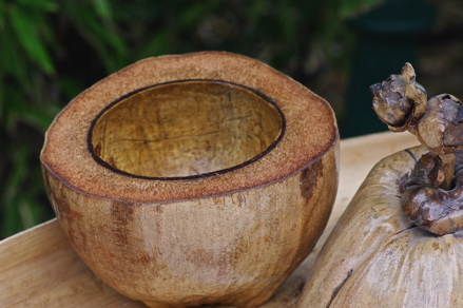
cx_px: 232
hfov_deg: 13.7
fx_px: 1928
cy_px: 154
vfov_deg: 9.1
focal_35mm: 150
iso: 400
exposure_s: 1/125
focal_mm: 100
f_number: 8
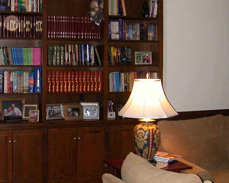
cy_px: 72
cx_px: 67
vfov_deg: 26.6
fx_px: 386
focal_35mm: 57
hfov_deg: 32.6
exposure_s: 1/59.9
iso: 189
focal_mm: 5.6
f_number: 2.7
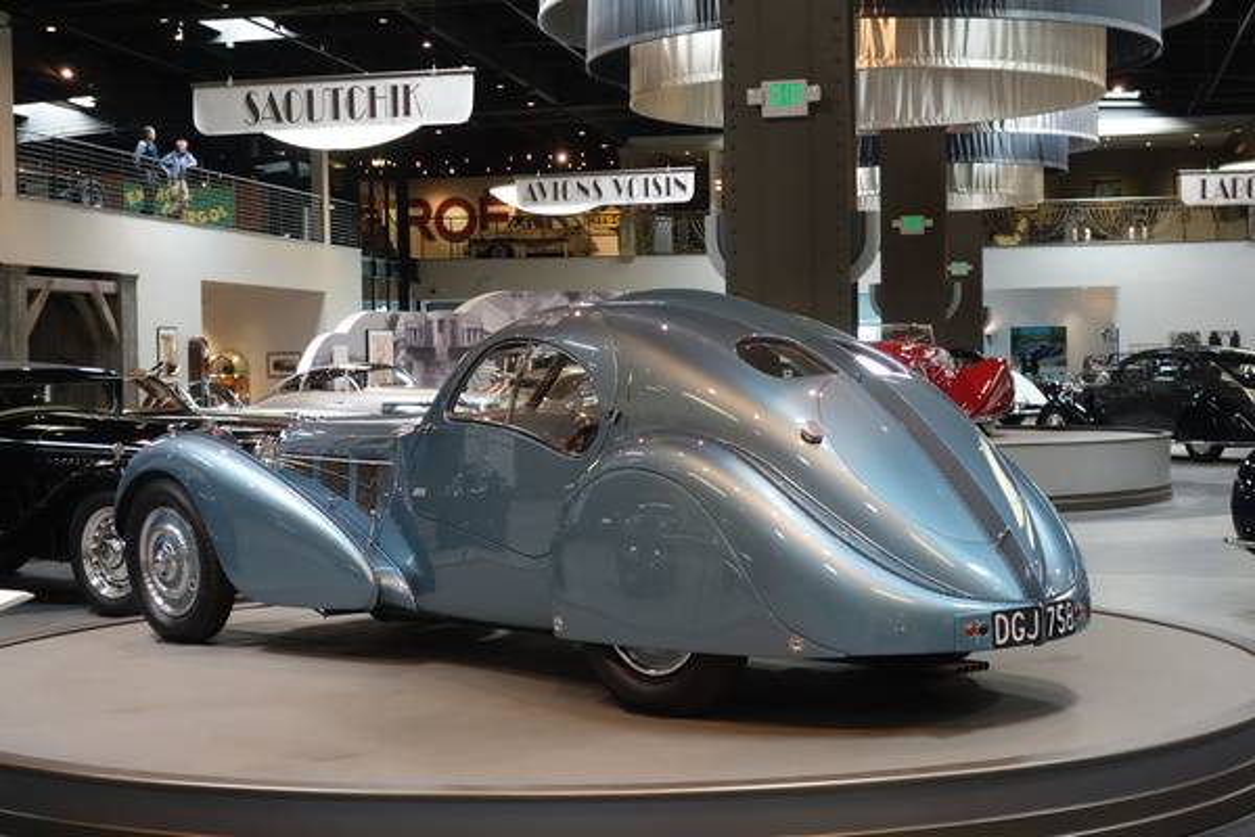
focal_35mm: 60
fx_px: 2092
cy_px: 418
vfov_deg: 22.6
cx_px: 628
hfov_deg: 33.4
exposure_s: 1/80
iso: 800
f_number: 3.5
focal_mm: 22.25
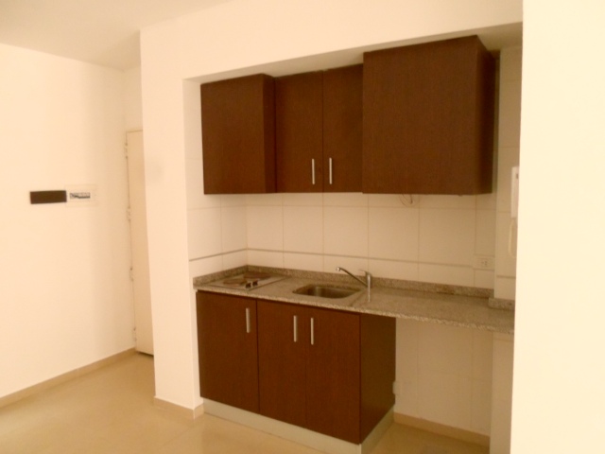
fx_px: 437
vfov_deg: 54.9
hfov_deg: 69.4
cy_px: 227
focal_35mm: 25
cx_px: 302
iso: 200
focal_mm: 4.5
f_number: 2.5
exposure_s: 1/30
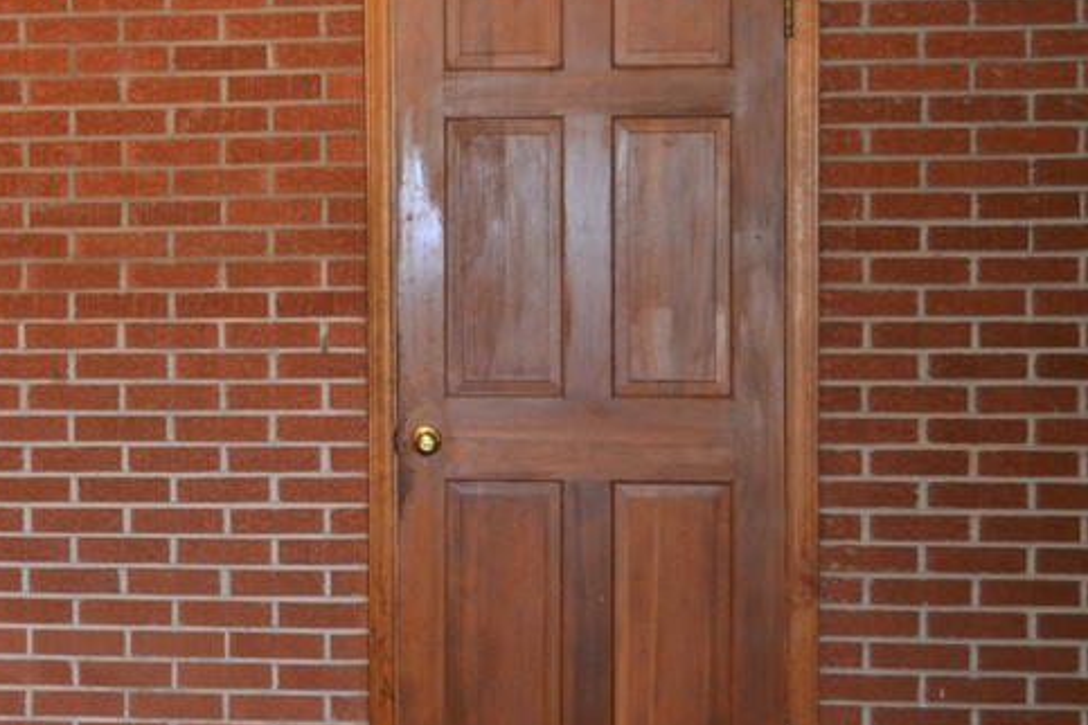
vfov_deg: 16.8
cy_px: 243
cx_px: 7
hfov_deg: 24.0
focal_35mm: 81
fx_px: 2448
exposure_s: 1/60
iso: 1000
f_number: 4
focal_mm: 24
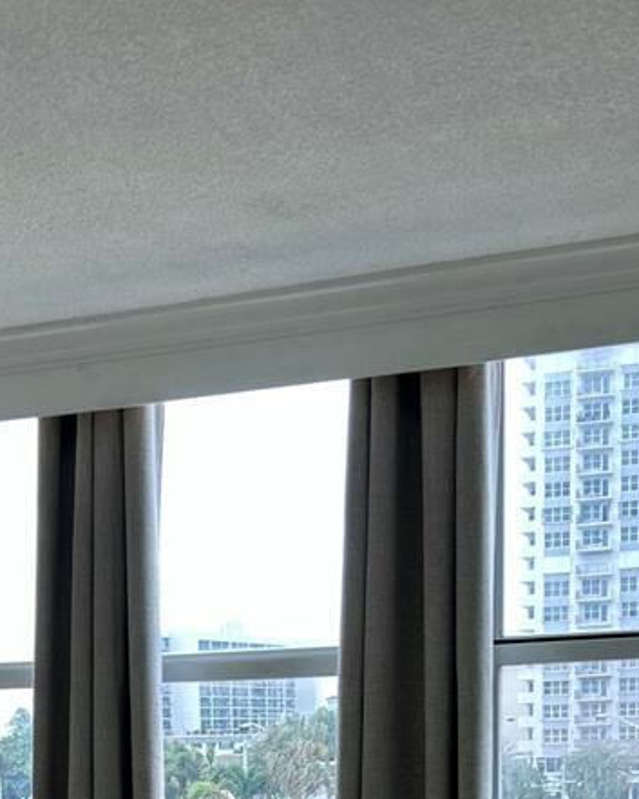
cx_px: 201
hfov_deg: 22.1
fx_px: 1631
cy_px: 913
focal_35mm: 69
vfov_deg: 25.2
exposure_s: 1/176
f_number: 1.5
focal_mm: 5.7
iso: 50
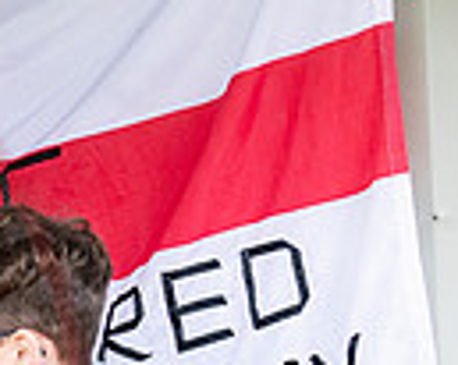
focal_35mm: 359
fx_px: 4863
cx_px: -605
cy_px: 514
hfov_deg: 5.2
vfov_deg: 4.3
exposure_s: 1/160
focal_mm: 70
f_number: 4.5
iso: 400
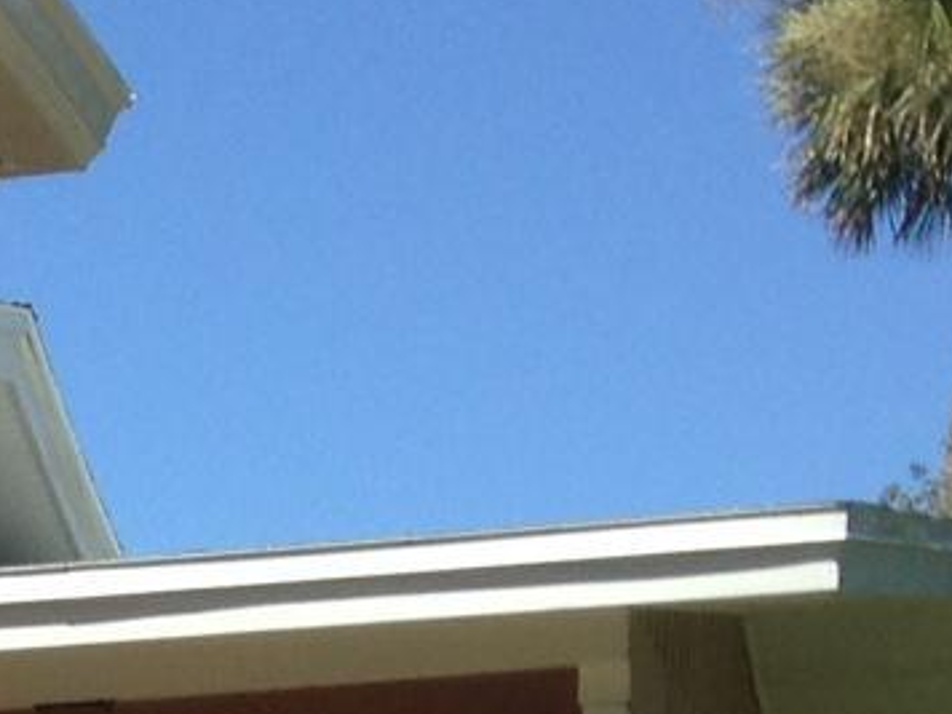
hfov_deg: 9.1
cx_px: -1508
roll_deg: +1.8
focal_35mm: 190
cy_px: 1567
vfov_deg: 7.4
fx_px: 5225
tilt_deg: -2.0
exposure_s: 1/1232
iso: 50
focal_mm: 4.12
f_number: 2.4
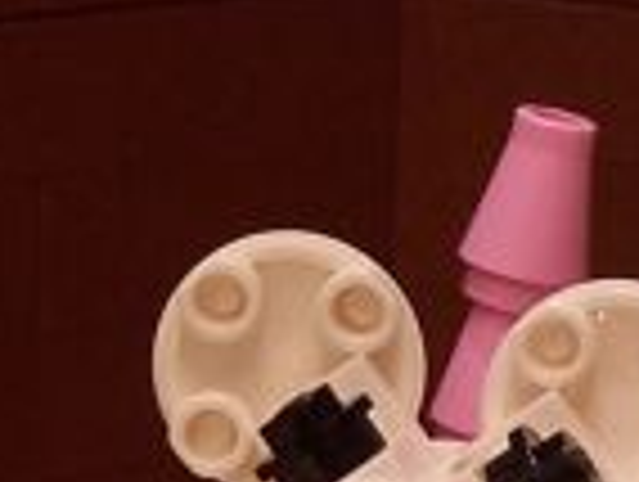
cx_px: 472
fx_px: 8931
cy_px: 419
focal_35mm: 483
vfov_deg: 3.1
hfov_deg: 4.1
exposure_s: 1/3
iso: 80
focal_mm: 11.1
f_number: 3.2
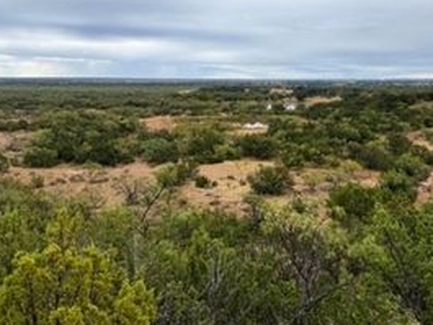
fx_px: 488
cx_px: 252
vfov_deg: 36.7
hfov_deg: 47.7
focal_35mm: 39
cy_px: 127
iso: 80
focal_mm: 6.76
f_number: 1.78
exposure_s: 1/1106
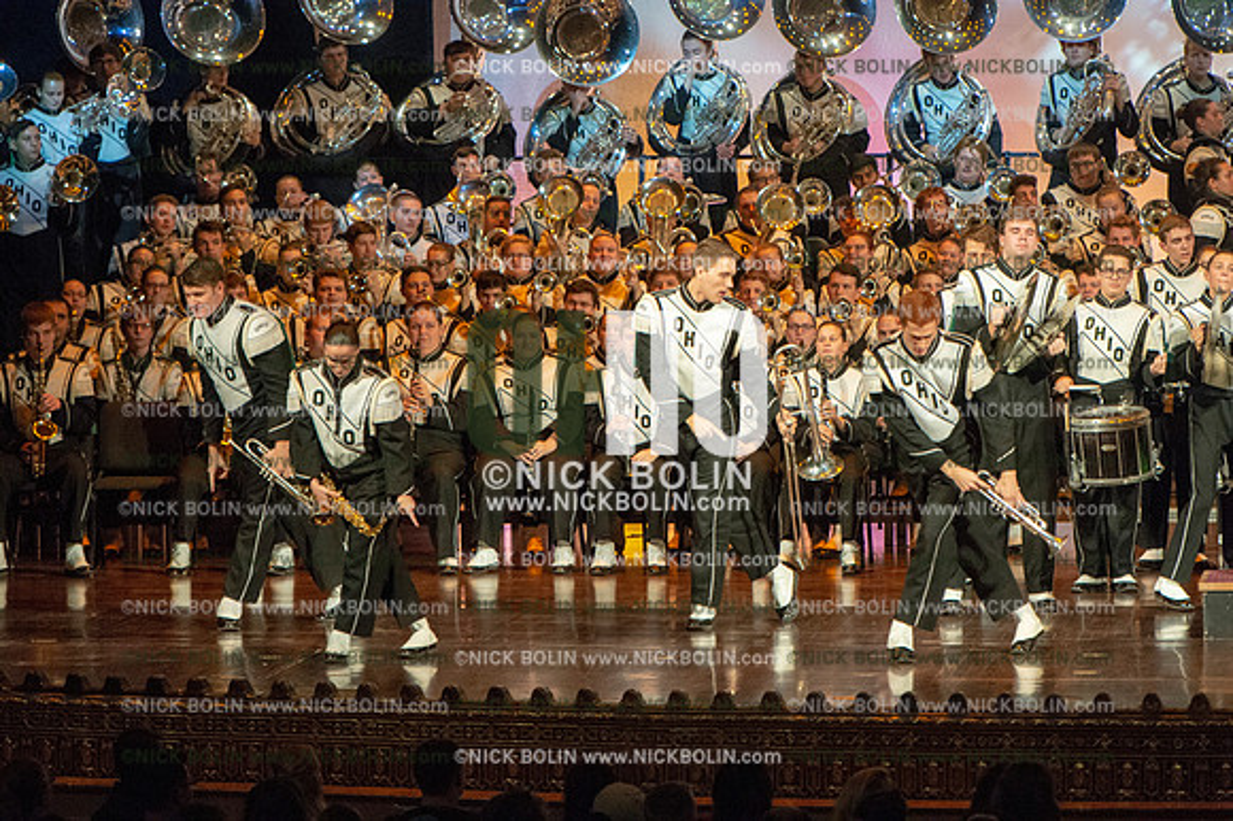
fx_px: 6675
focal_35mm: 195
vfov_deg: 7.0
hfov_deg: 10.6
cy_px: 410
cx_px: 616
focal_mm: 195
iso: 8000
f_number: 5.6
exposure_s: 1/320
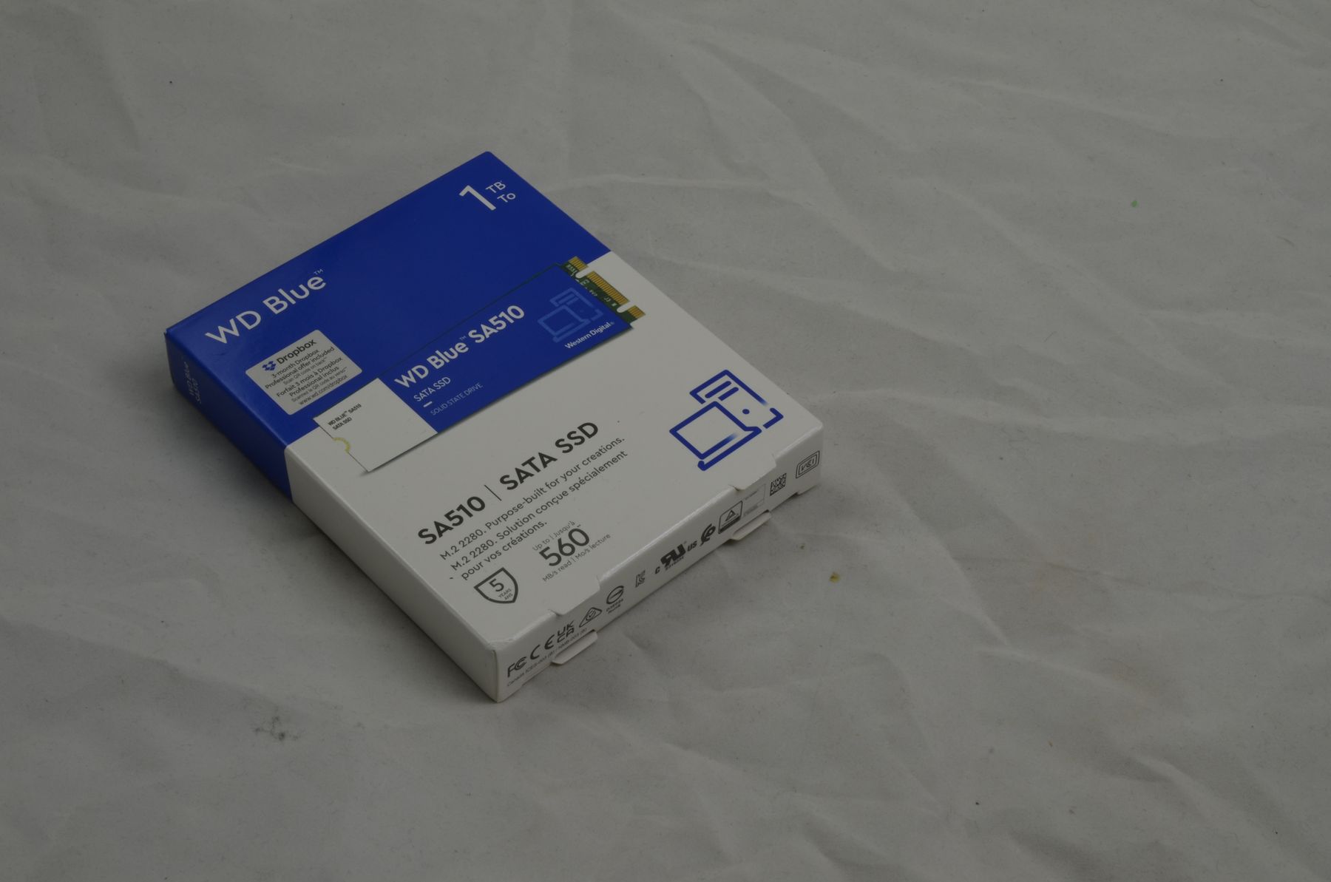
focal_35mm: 60
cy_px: 441
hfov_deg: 33.5
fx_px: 2214
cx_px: 666
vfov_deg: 22.5
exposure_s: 1/4
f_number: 20
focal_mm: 40
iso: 100
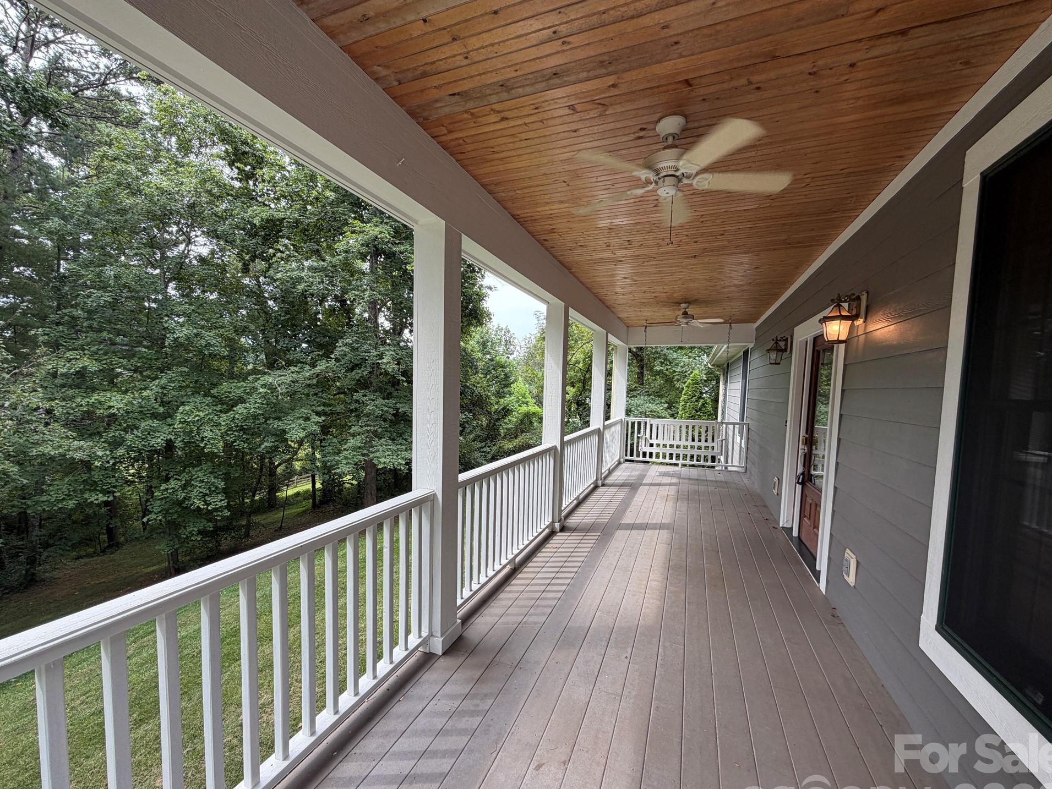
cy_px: 420
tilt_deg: -5.2
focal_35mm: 15
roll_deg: -1.0
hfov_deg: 98.1
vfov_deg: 81.7
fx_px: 456
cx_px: 506
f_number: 2.2
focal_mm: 2.22
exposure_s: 1/142
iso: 40
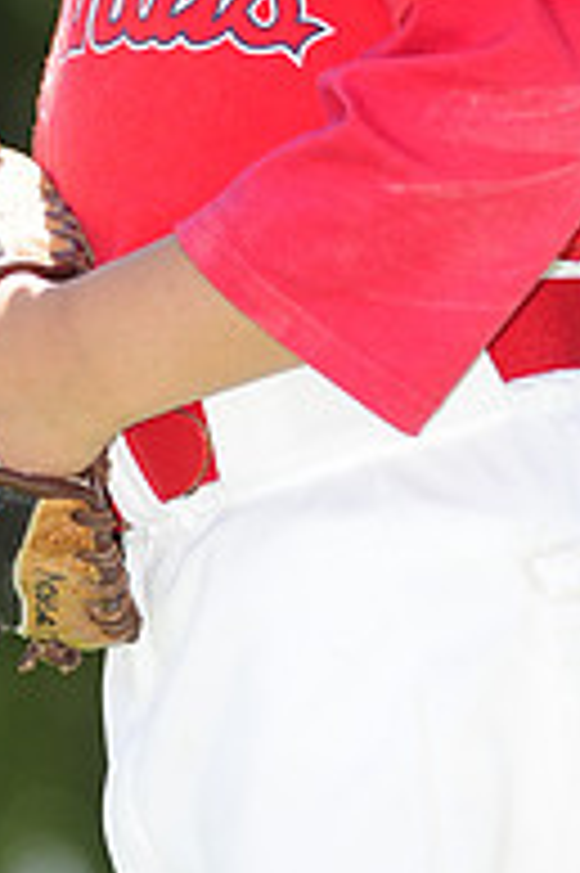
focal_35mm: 582
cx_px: 155
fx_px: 14089
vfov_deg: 3.5
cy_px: -405
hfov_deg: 2.4
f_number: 4
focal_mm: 130
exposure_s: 1/640
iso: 200
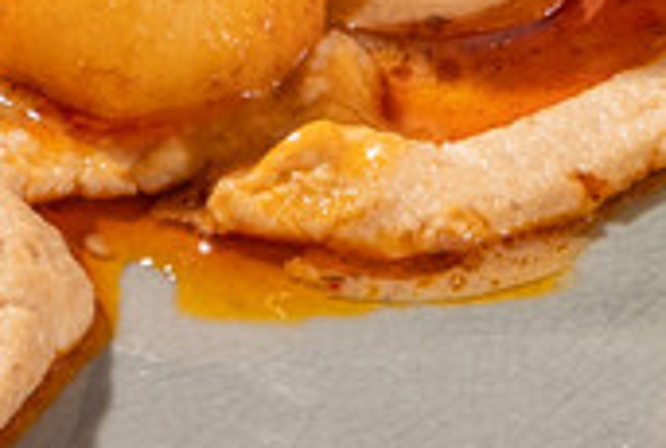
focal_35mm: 524
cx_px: 1289
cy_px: -460
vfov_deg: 2.6
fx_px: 9719
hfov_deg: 3.9
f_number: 10
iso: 125
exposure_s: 1/160
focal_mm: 75
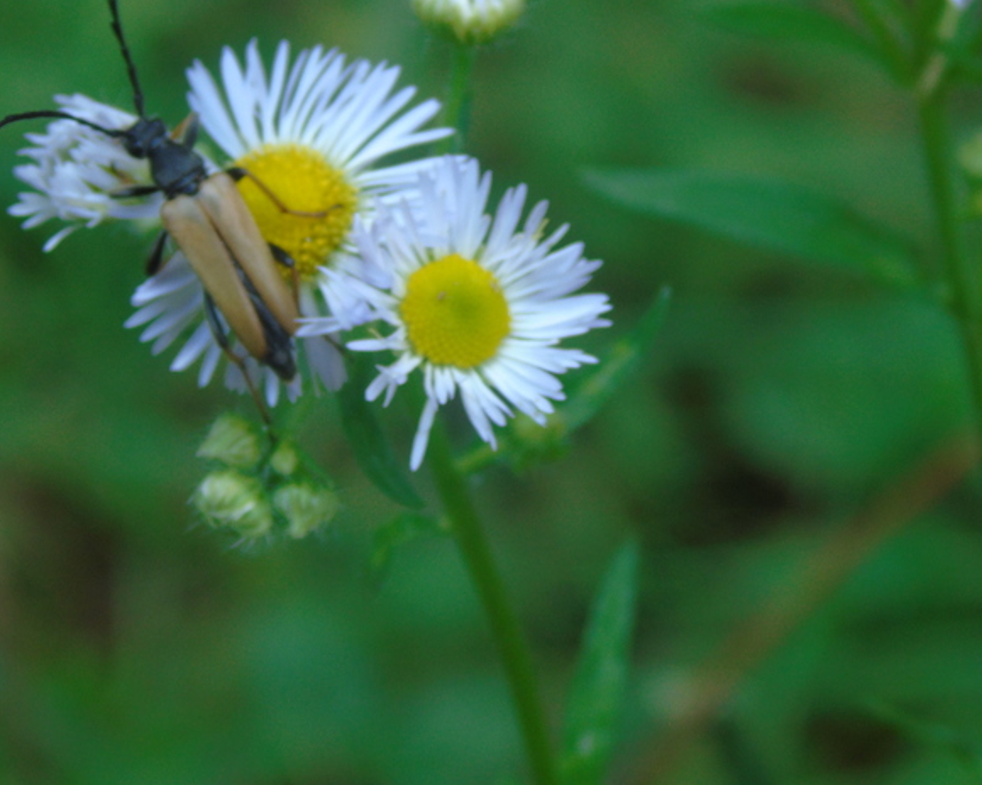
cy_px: 296
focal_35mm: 155
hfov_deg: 12.4
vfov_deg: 10.0
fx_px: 4505
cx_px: 502
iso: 80
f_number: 4.4
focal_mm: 19
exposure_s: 1/125
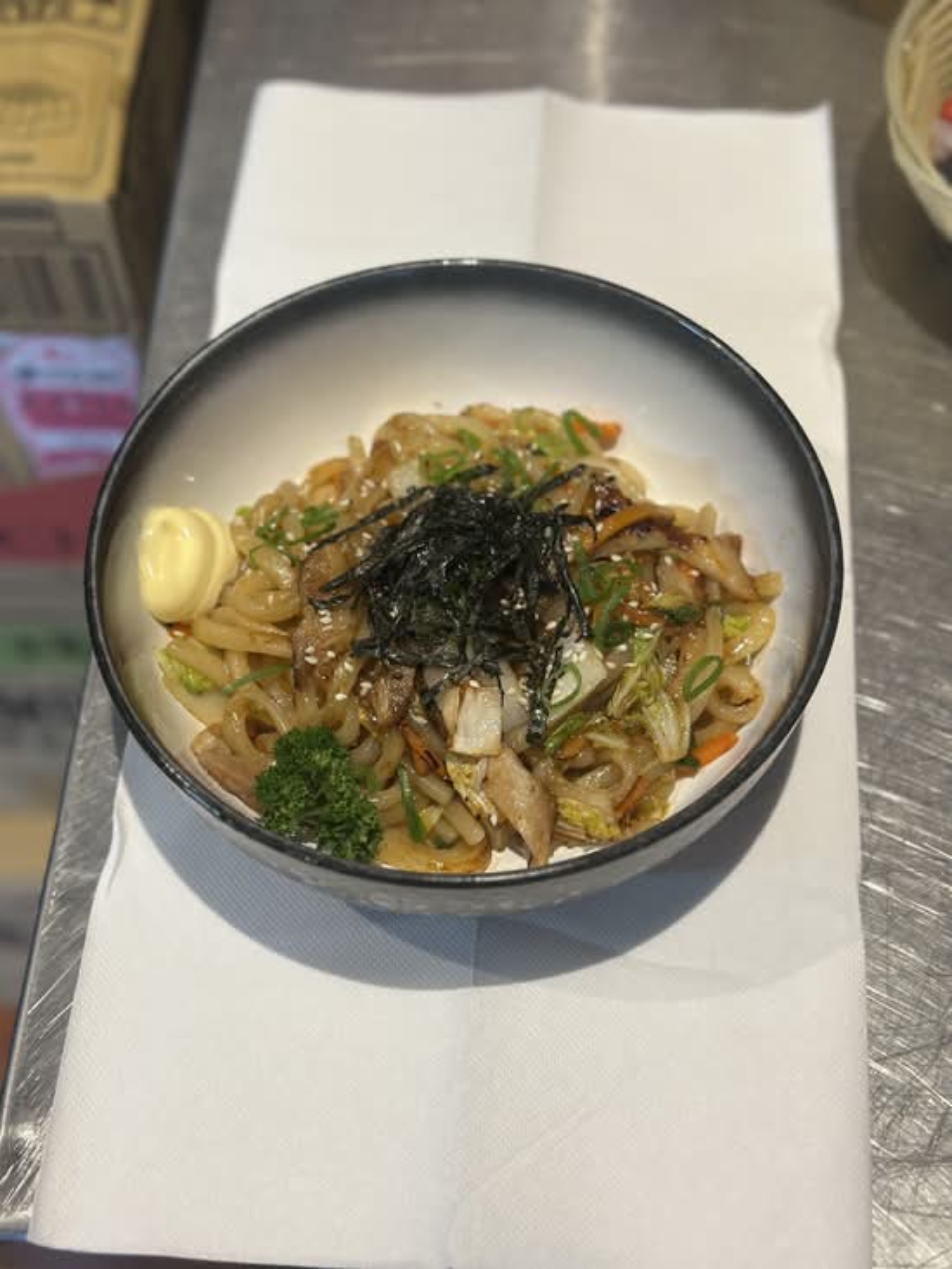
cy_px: 634
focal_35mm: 48
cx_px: 476
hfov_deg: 30.3
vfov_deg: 39.7
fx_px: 1760
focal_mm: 6.86
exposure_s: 1/50
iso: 100
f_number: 1.78
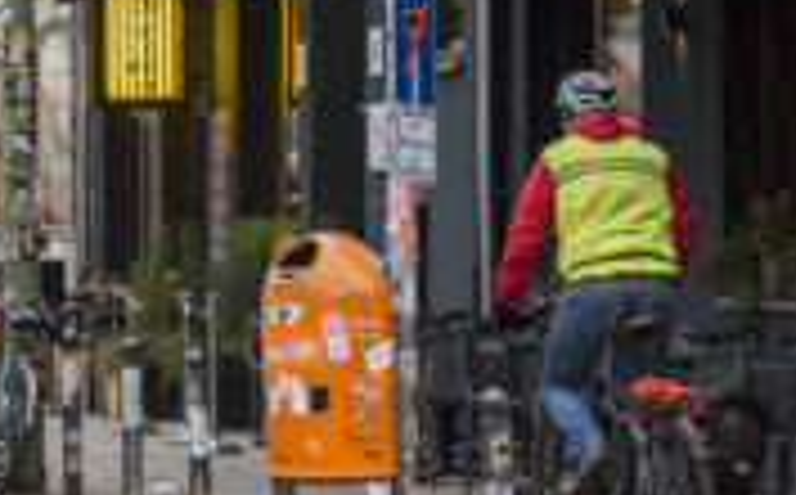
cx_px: -535
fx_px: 4397
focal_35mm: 203
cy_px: 562
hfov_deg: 9.9
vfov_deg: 6.4
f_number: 5
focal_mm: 44
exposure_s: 1/160
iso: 450
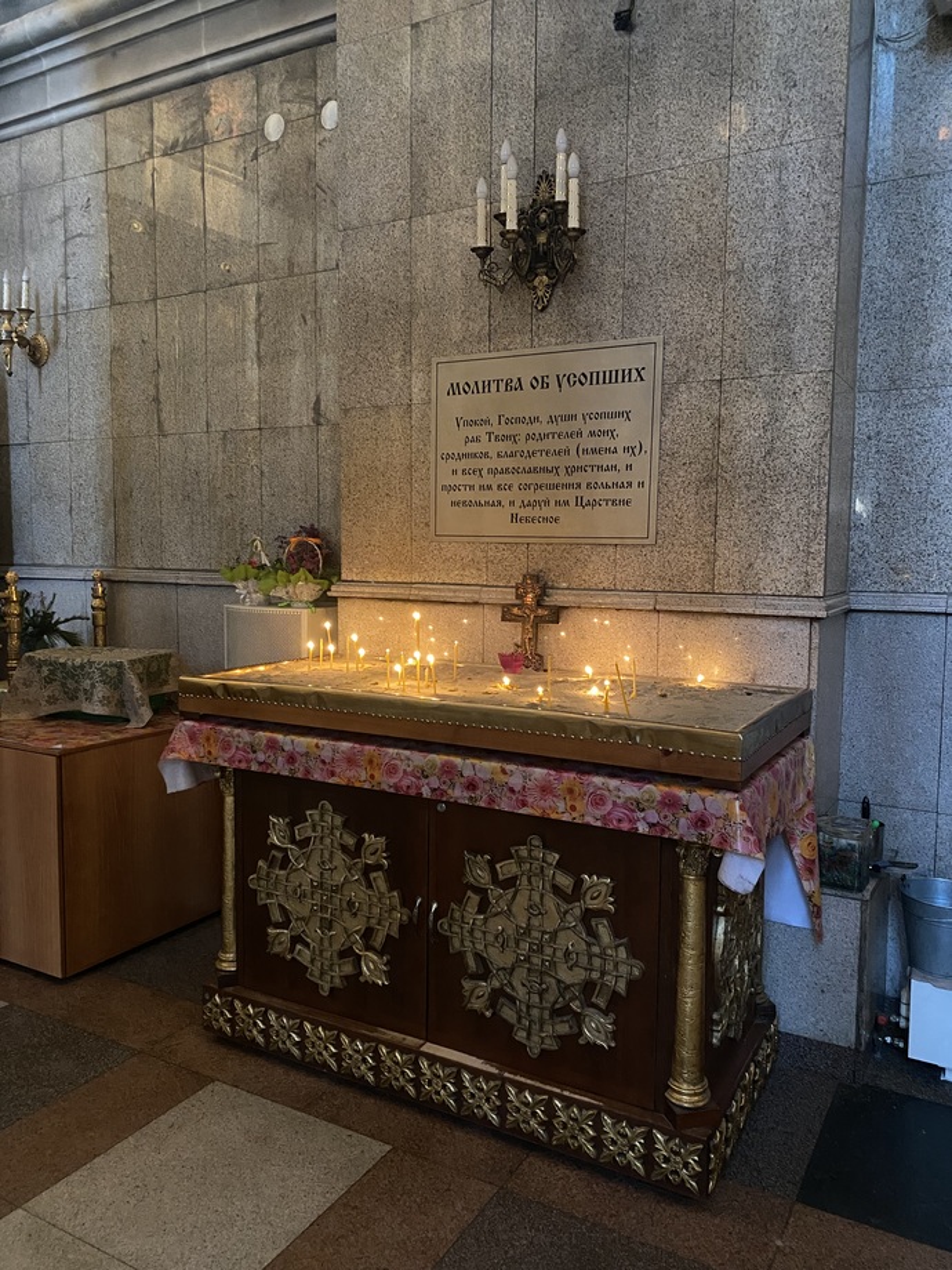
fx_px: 953
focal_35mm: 26
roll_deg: +0.1
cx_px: 476
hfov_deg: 53.1
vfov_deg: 67.3
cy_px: 635
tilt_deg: -3.8
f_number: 1.8
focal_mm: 4.25
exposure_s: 1/30
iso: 1000
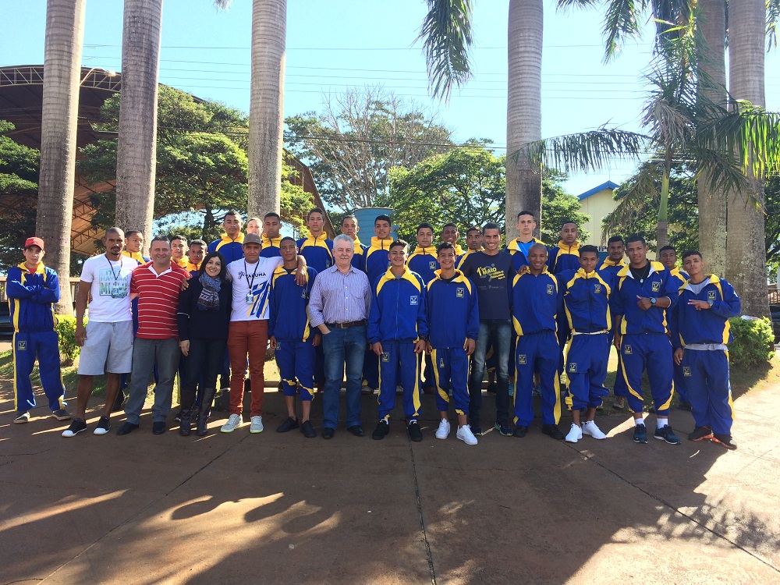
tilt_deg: +3.3
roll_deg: +0.0
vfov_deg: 48.2
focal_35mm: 29
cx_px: 390
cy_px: 292
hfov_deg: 61.7
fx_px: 653
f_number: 2.2
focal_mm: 4.15
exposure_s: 1/306
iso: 32
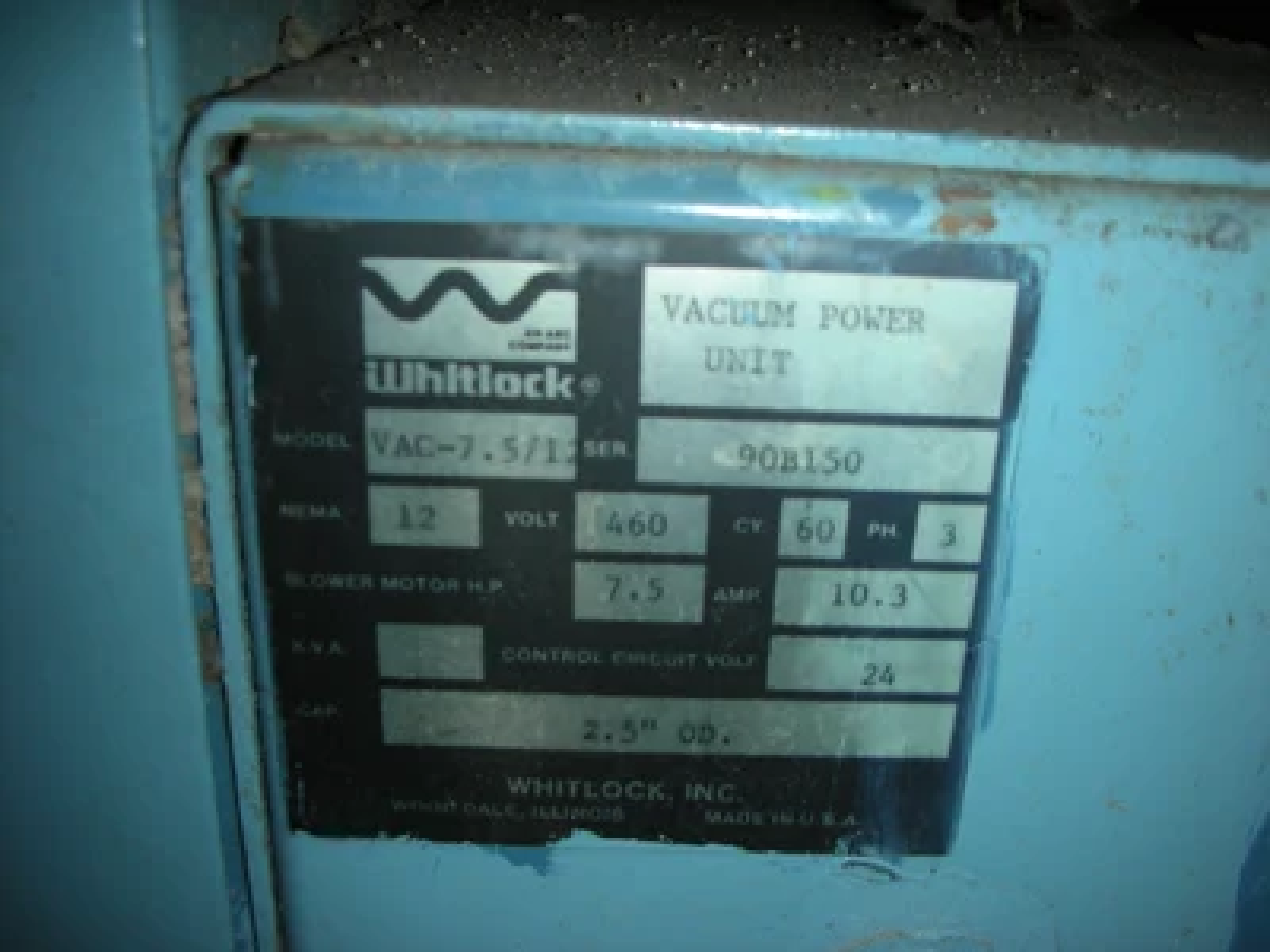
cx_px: 635
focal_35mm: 35
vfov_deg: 40.7
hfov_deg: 52.6
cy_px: 476
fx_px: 1284
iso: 50
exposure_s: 1/60.1
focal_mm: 5.8
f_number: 8.5
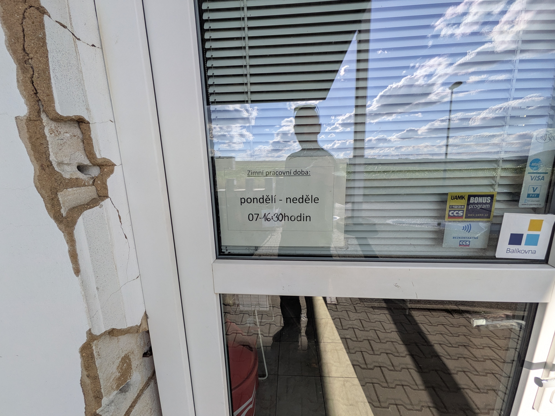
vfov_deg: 85.7
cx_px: 278
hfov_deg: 102.1
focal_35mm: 14
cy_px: 208
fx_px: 224
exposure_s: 1/1070
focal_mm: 1.85
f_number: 2.2
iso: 60
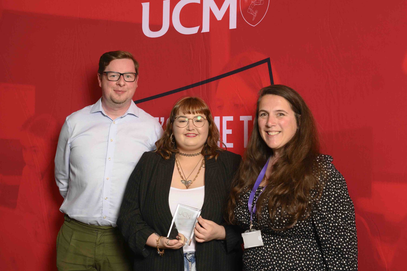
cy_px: 136
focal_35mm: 52
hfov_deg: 38.2
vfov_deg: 26.0
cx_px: 204
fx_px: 588
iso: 250
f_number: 4
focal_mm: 35
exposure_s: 1/125
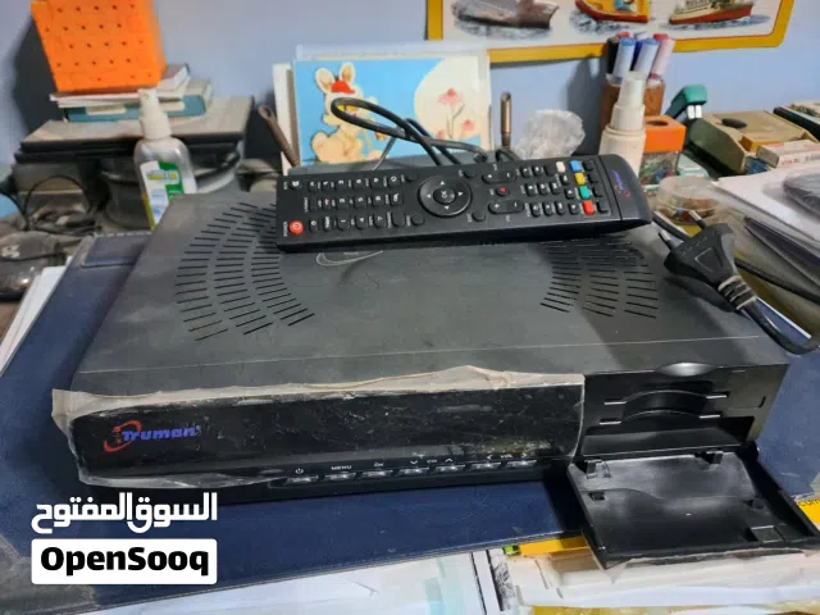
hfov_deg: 69.4
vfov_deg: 54.9
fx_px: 592
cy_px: 308
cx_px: 410
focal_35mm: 25
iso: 1000
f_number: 1.8
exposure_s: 1/20
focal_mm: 4.65
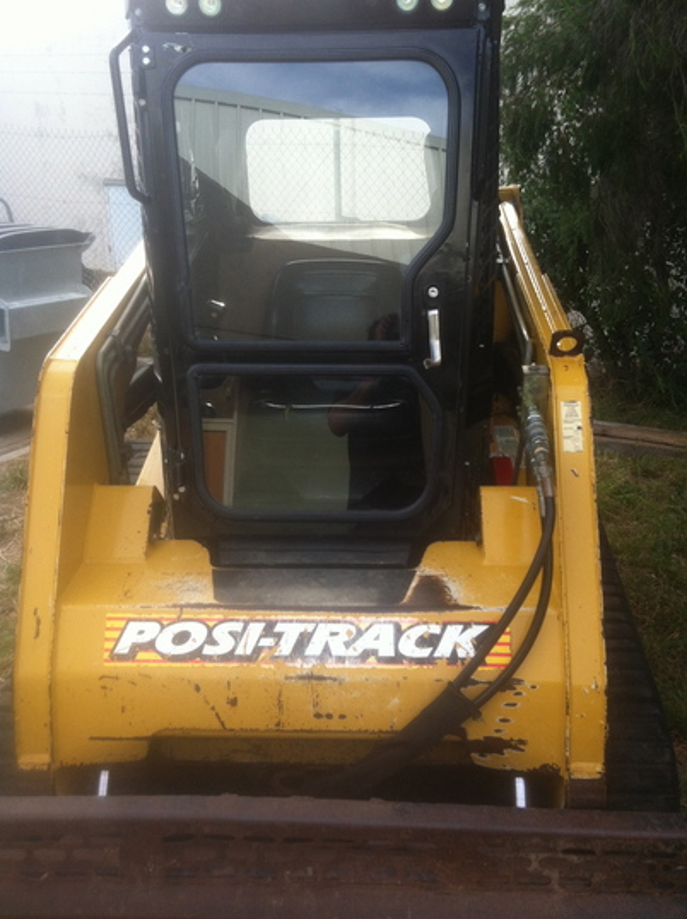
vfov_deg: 47.9
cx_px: 345
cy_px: 427
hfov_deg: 36.7
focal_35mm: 39
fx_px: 1034
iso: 80
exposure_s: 1/167
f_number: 2.8
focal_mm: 3.85
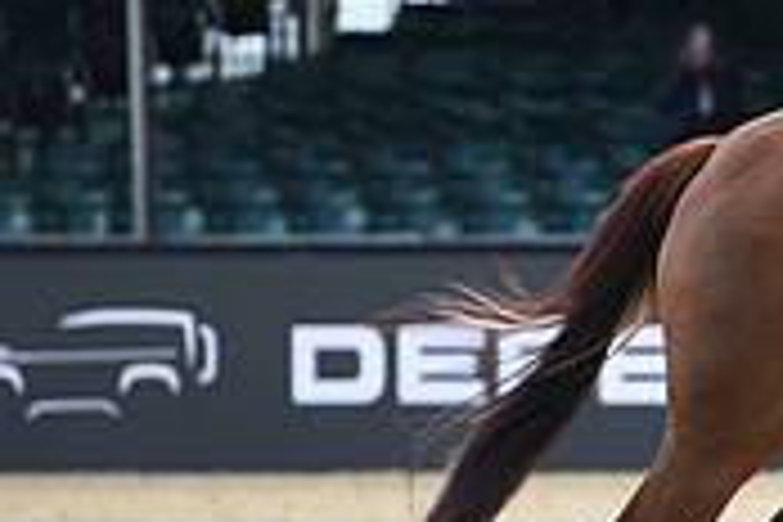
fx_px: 14528
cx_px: 1300
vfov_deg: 2.1
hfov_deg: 3.1
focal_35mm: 668
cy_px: 148
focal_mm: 200
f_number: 4.5
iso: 560
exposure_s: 1/1250
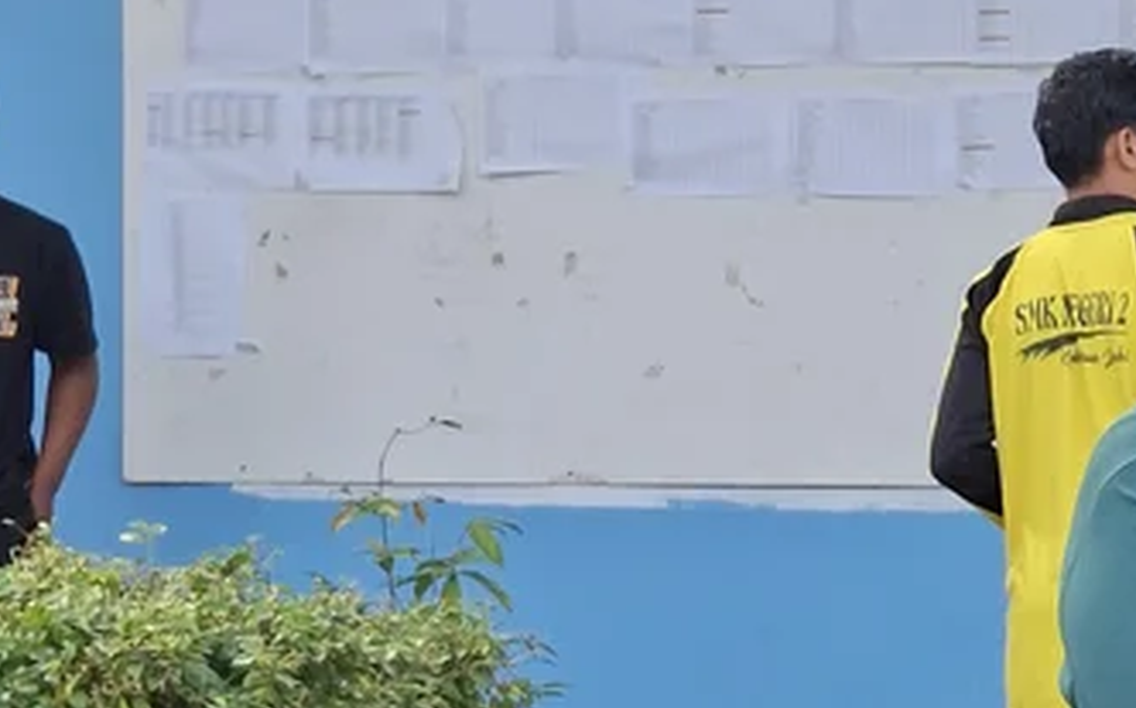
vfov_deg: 9.3
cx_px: 1817
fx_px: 4362
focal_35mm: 141
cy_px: 257
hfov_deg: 13.7
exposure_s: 1/263
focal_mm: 5.54
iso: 50
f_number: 1.8
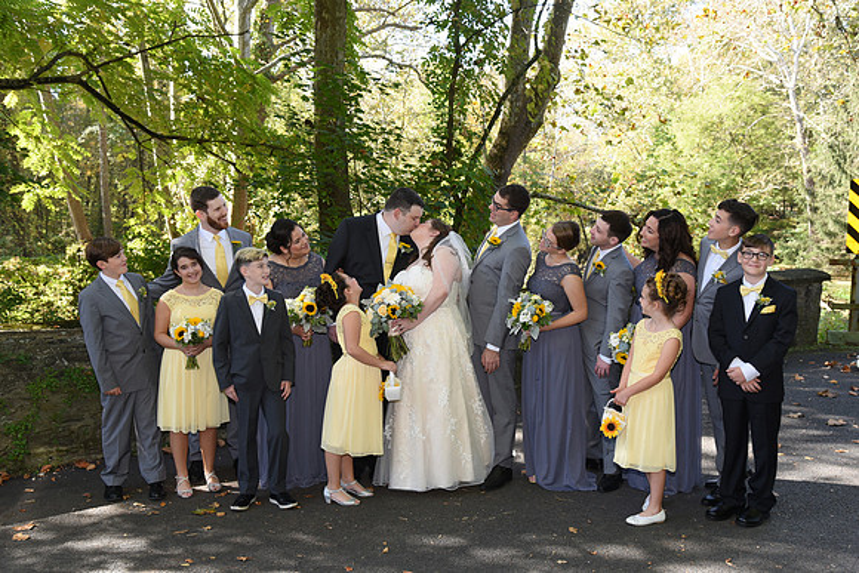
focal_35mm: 35
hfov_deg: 54.4
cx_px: 430
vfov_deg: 37.9
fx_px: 835
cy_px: 286
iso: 640
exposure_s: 1/200
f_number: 5.6
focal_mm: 35
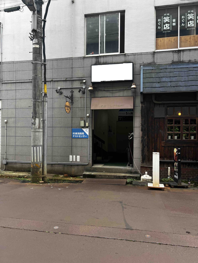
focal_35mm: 26
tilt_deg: +4.8
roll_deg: +0.3
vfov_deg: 67.3
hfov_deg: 53.1
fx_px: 198
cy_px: 132
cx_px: 99
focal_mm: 5.7
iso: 50
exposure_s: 1/300
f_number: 1.5
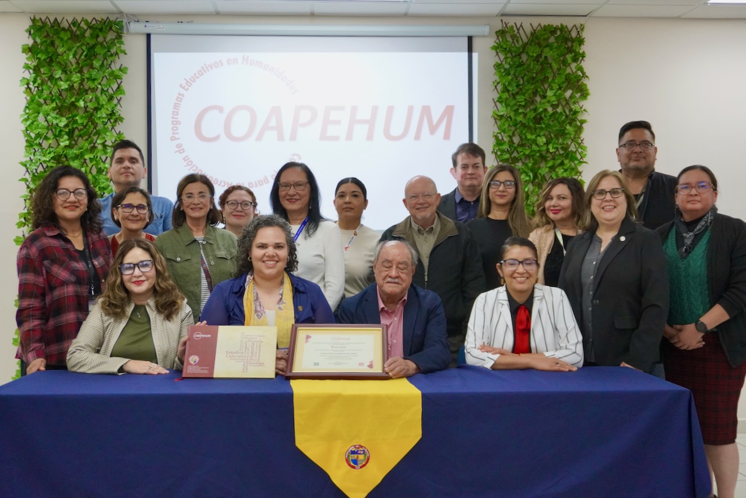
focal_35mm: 40
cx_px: 373
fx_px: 839
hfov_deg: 47.9
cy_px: 249
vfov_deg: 33.0
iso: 1600
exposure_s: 1/160
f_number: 5
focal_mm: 27
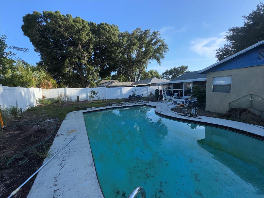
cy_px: 99
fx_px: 107
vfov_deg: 85.7
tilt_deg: -5.8
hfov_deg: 102.1
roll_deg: +2.6
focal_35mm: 14
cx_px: 132
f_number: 2.2
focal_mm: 2.22
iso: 32
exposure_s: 1/2415
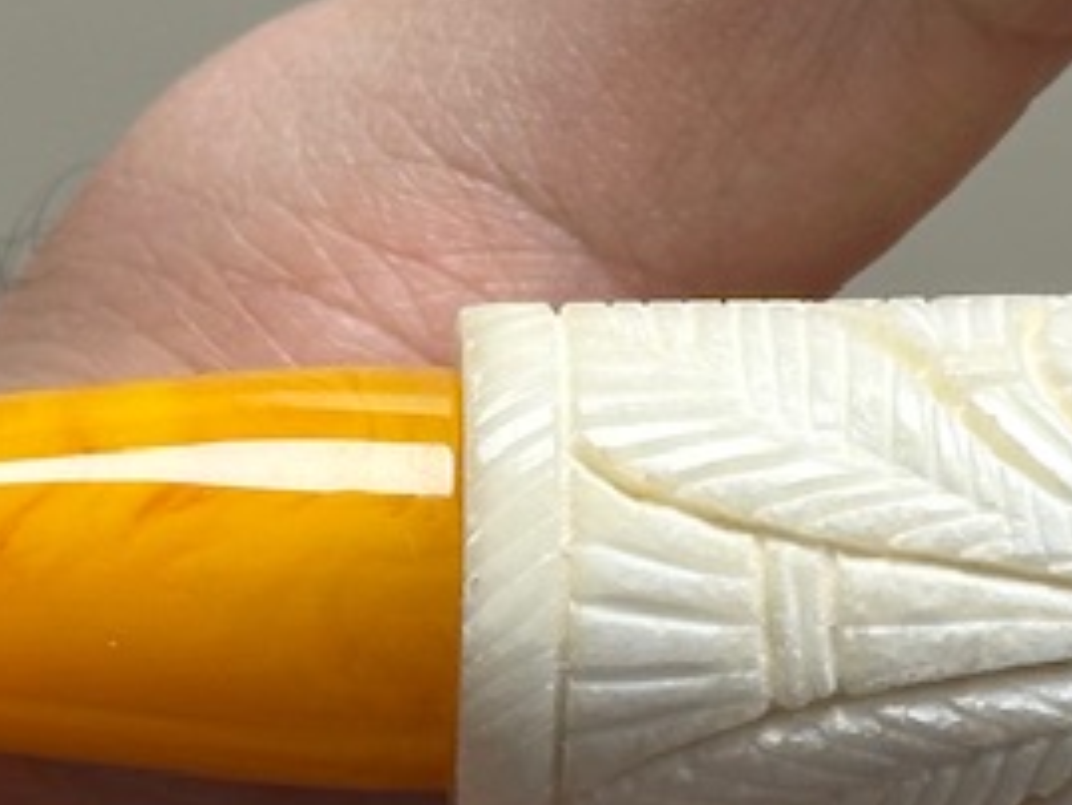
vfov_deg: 6.5
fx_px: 7064
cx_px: 550
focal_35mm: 228
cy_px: 434
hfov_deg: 8.7
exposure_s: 1/100
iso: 64
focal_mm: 6.86
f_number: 1.78
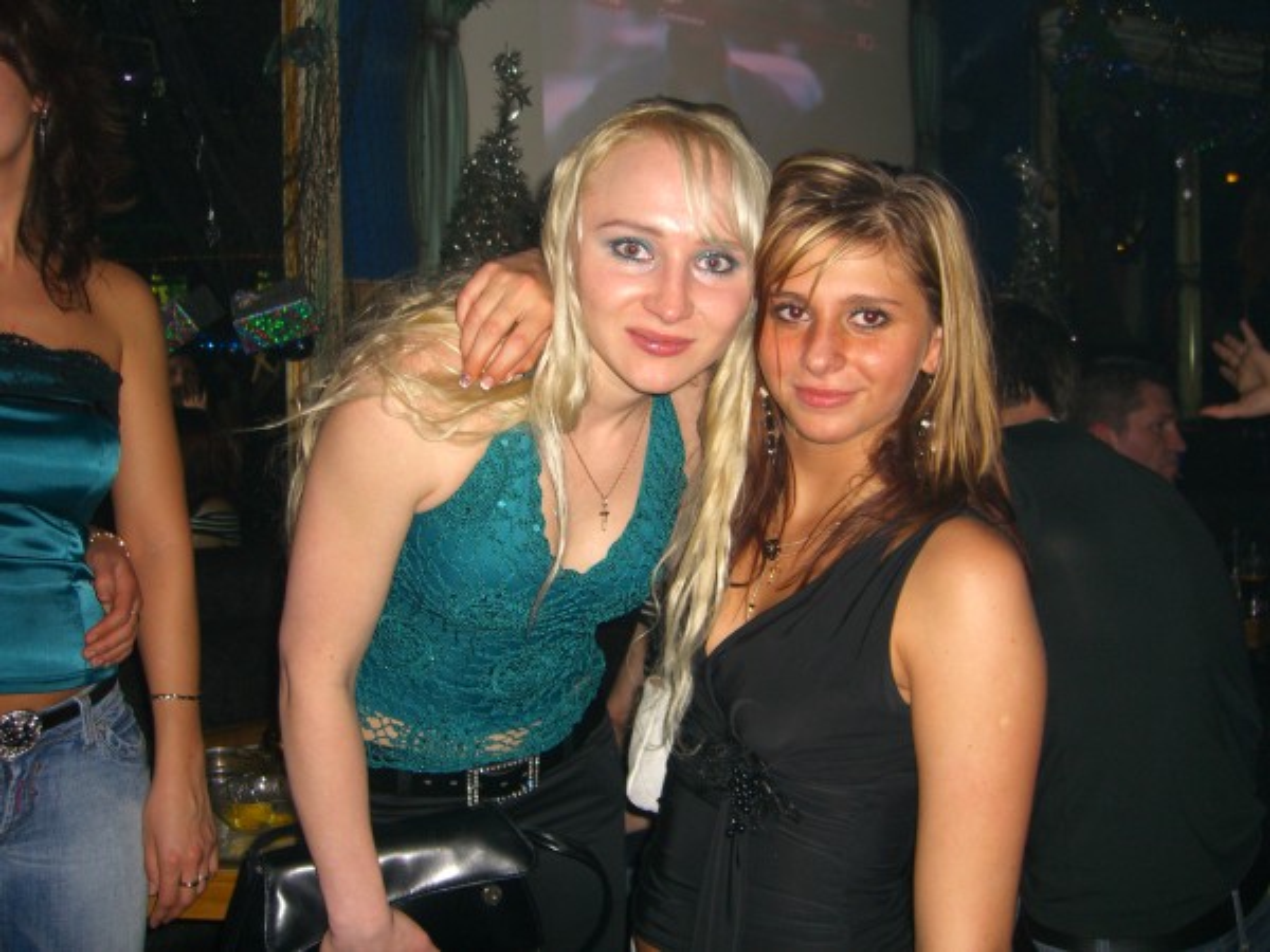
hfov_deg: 49.0
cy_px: 476
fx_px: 1394
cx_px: 635
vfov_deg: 37.7
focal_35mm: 38
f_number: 2.8
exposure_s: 1/60
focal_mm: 7.9
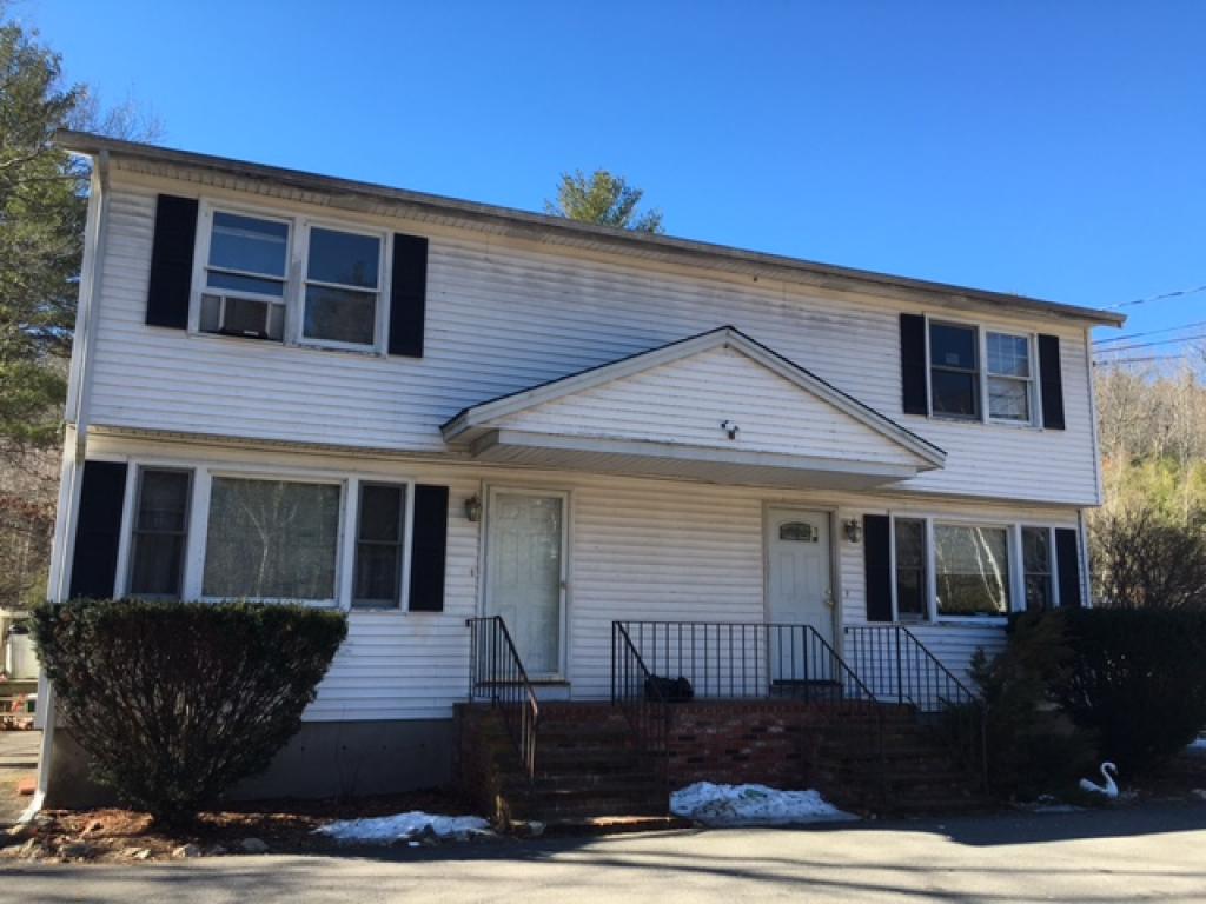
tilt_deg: +9.7
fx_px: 1010
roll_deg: -1.1
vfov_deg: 48.2
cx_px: 603
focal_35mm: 29
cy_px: 452
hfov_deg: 61.7
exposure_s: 1/538
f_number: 2.2
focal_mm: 4.15
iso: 25
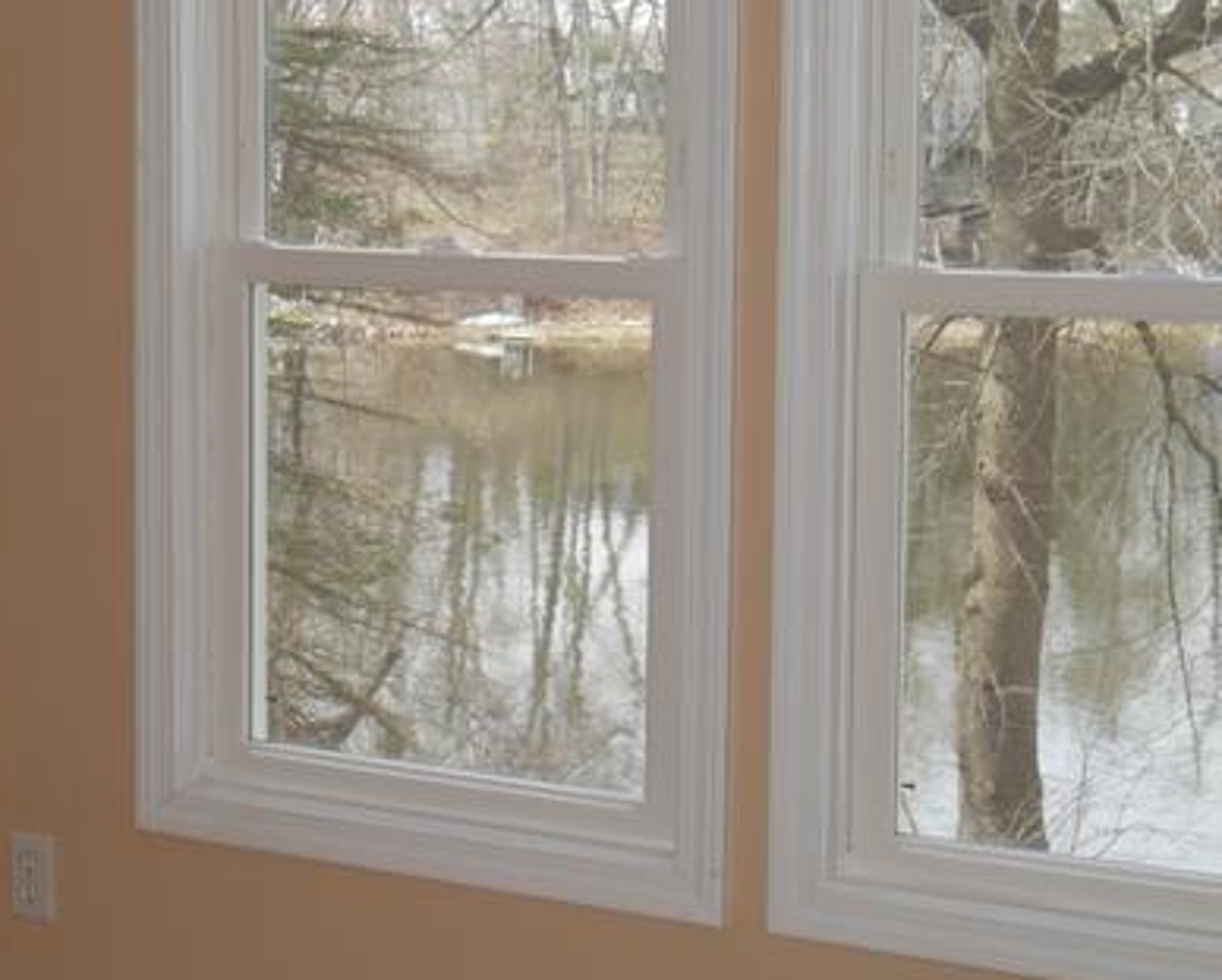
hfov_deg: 26.0
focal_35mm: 72
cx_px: 263
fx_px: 2606
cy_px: 299
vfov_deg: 21.2
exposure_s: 1/160
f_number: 4.5
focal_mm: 14
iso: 200
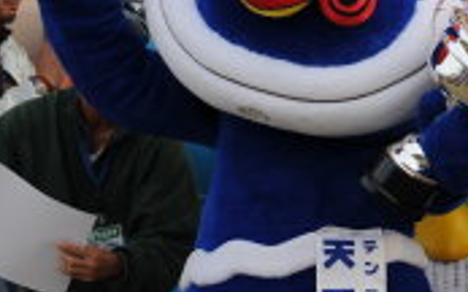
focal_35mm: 247
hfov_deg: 8.5
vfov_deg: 5.3
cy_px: -8
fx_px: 3149
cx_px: 357
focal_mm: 70
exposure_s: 1/250
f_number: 8
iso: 200
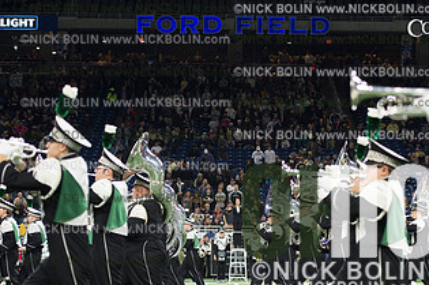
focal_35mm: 129
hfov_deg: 15.8
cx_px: 338
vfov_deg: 10.6
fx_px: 1535
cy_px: 229
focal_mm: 70
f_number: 3.5
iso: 2500
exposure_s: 1/1000
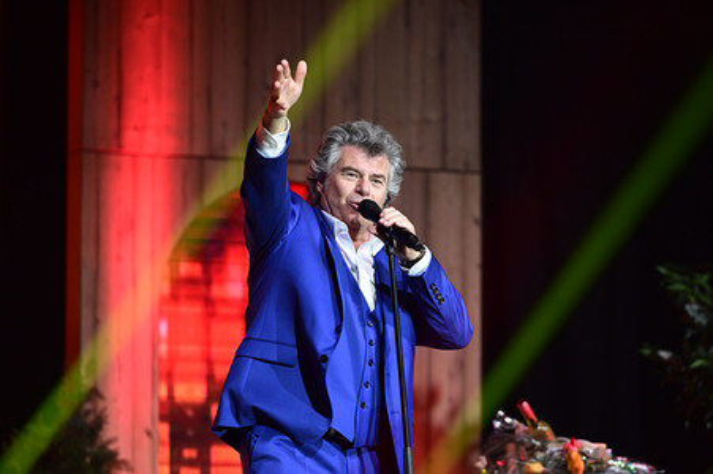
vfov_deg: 6.9
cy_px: 237
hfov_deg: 10.3
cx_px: 356
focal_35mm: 200
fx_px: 3958
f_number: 4
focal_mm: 200
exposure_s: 1/400
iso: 3200
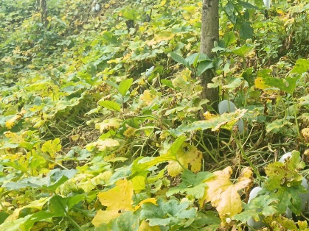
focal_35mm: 63
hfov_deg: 29.5
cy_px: 172
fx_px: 562
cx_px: 275
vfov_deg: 23.1
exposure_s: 1/295
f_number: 1.9
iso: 100
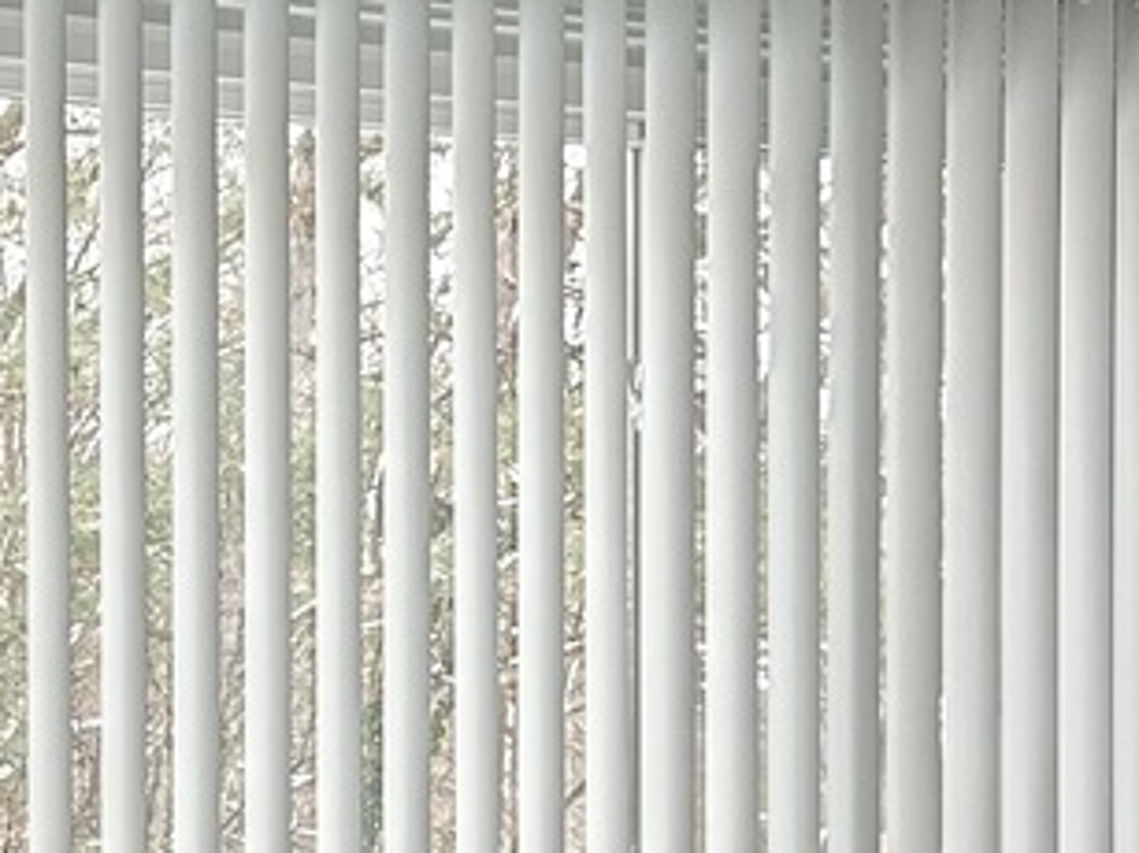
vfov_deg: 12.1
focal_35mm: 122
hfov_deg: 16.1
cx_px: 286
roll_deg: +1.4
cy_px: 731
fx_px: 4013
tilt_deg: -1.3
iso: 100
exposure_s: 1/120
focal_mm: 5.7
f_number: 1.5
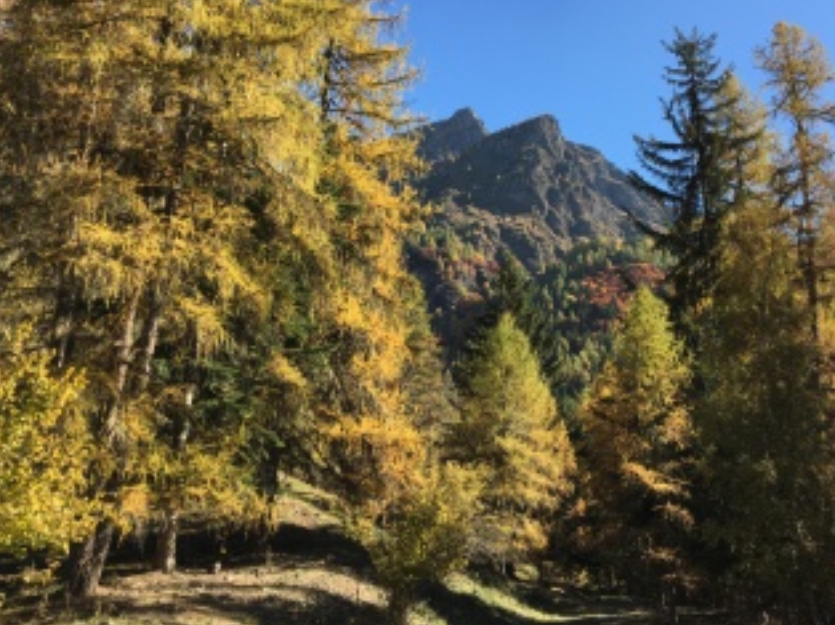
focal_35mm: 37
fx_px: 892
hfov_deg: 50.0
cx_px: 484
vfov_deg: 38.6
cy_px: 293
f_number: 2.2
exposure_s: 1/625
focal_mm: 4.15
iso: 25
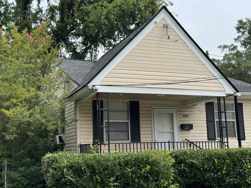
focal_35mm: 48
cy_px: 94
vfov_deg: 30.3
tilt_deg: +8.4
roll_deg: +1.8
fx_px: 348
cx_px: 126
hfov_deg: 39.7
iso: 64
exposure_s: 1/2415
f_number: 1.78
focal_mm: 6.76
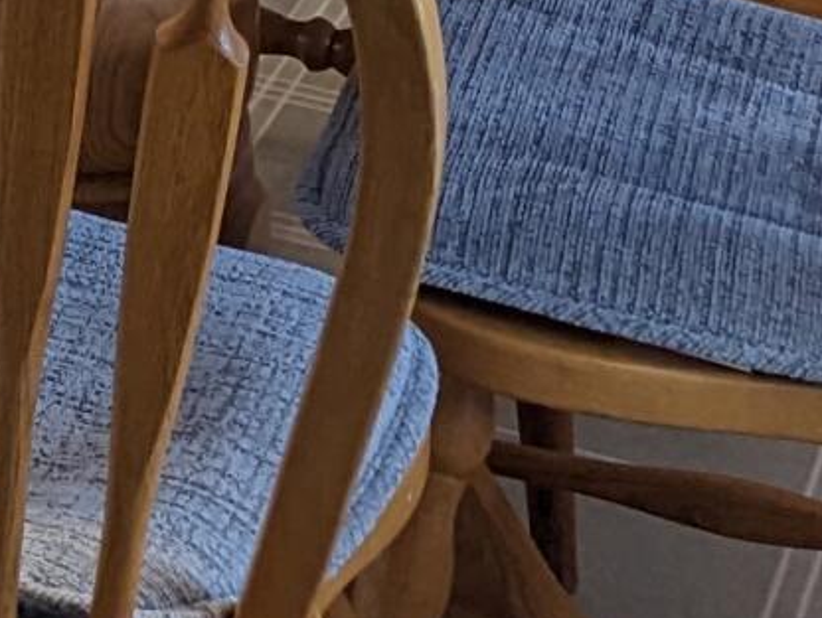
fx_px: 4113
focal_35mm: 173
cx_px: -1178
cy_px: -1011
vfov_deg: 7.8
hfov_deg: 10.0
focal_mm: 6.81
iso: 49
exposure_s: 1/24
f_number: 1.85
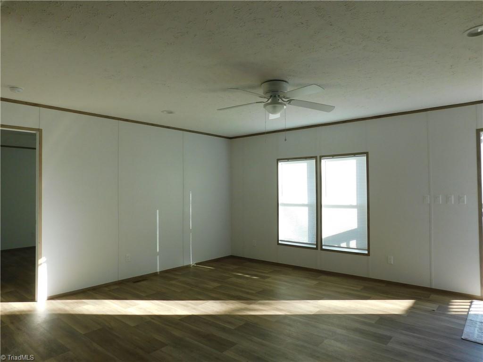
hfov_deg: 73.9
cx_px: 242
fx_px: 321
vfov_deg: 58.9
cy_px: 181
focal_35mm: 23
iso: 125
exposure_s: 1/100
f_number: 3
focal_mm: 4
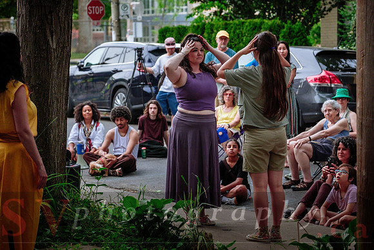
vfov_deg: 11.2
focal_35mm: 123
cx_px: 209
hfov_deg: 16.7
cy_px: 110
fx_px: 1276
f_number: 2.8
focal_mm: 71.5
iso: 1600
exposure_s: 1/250
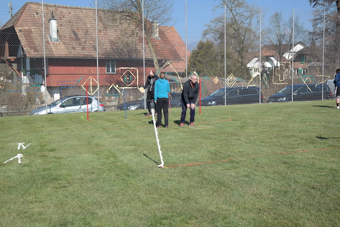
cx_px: 170
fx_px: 416
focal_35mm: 44
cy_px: 114
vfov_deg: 30.5
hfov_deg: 44.5
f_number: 6.3
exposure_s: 1/250
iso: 100
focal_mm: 29
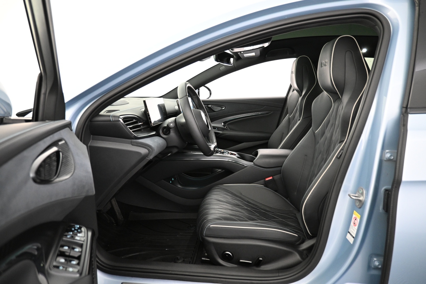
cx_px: 213
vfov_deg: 53.1
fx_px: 284
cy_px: 142
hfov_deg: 73.7
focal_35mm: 24
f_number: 3.5
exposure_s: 1/20
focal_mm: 16
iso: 1600
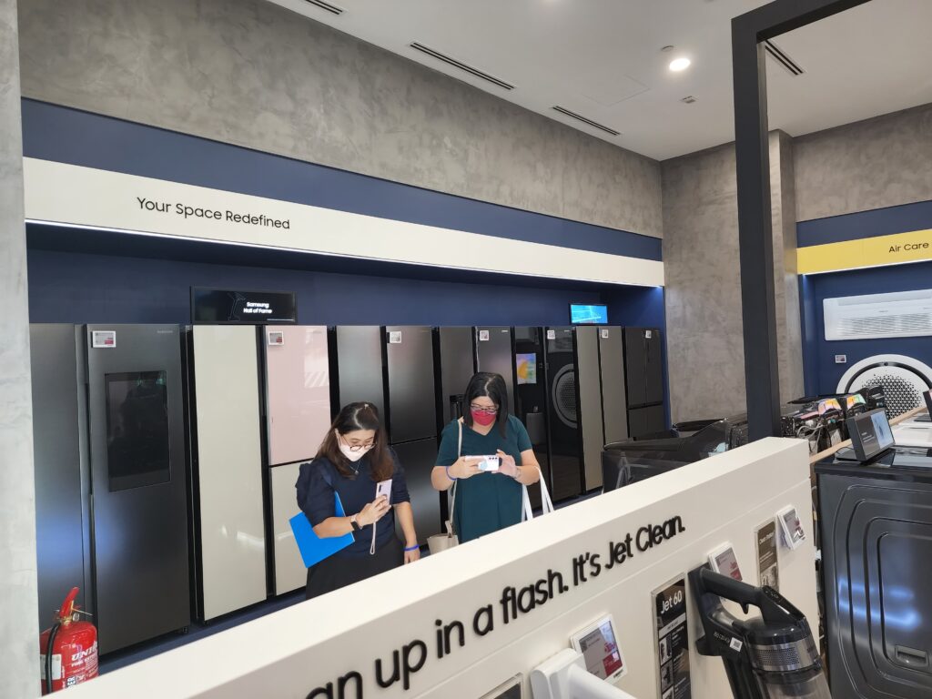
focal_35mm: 23
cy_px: 350
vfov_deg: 58.9
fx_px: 619
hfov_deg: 73.9
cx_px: 466
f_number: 1.8
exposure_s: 1/100
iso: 250
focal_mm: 6.4
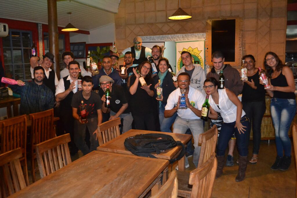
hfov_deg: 57.2
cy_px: 99
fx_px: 272
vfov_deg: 40.0
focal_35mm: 33
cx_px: 148
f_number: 4
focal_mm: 22
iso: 3200
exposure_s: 1/60
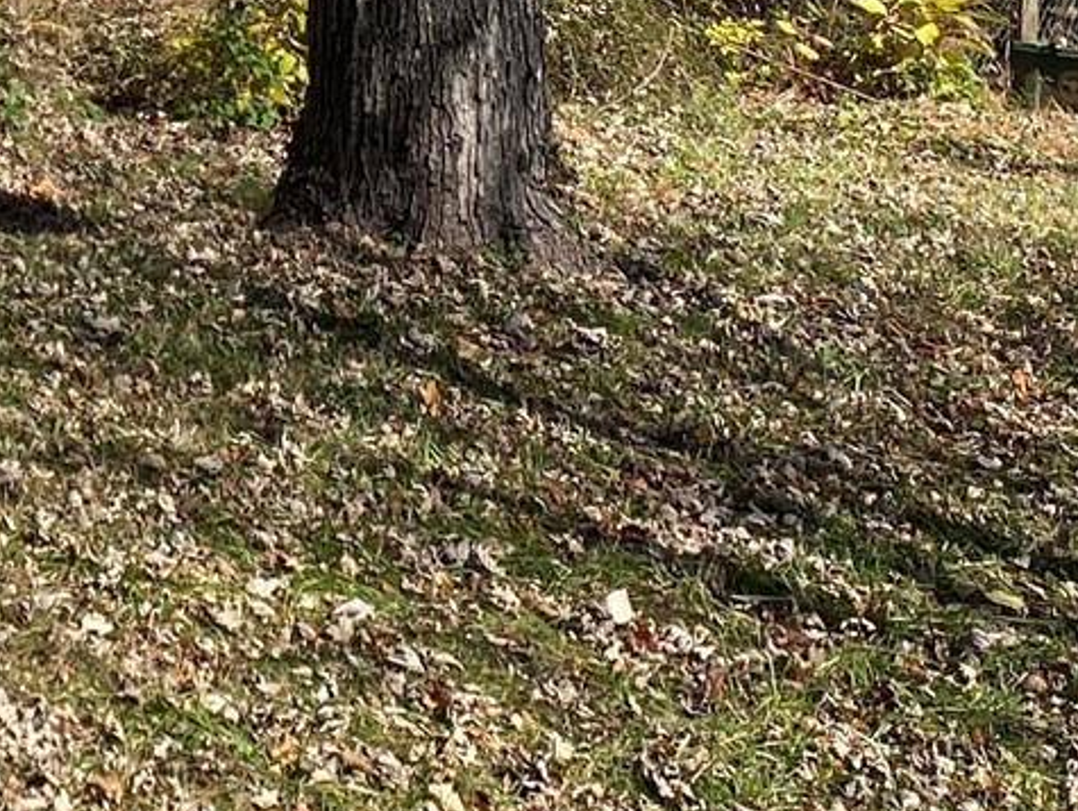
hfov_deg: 16.3
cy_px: -575
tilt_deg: +3.2
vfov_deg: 12.3
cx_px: -443
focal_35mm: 112
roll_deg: -0.1
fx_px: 3491
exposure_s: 1/2358
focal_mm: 4.25
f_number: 1.8
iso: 32
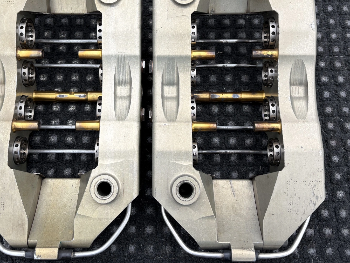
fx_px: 374
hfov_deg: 50.1
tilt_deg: -70.7
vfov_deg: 38.3
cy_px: 89
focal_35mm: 37
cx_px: 159
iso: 50
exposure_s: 1/739
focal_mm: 5.96
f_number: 1.6
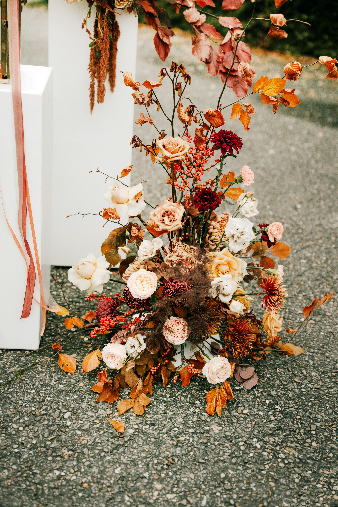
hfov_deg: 27.0
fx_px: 704
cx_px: 169
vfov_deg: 39.6
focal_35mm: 50
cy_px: 254
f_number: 2
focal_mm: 50
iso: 160
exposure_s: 1/1600
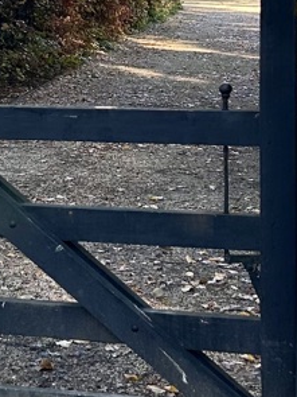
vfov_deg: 17.2
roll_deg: -2.2
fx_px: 1294
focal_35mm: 113
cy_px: 46
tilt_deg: -1.7
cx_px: 26
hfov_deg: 13.0
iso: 40
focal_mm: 5.7
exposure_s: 1/191
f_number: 1.5
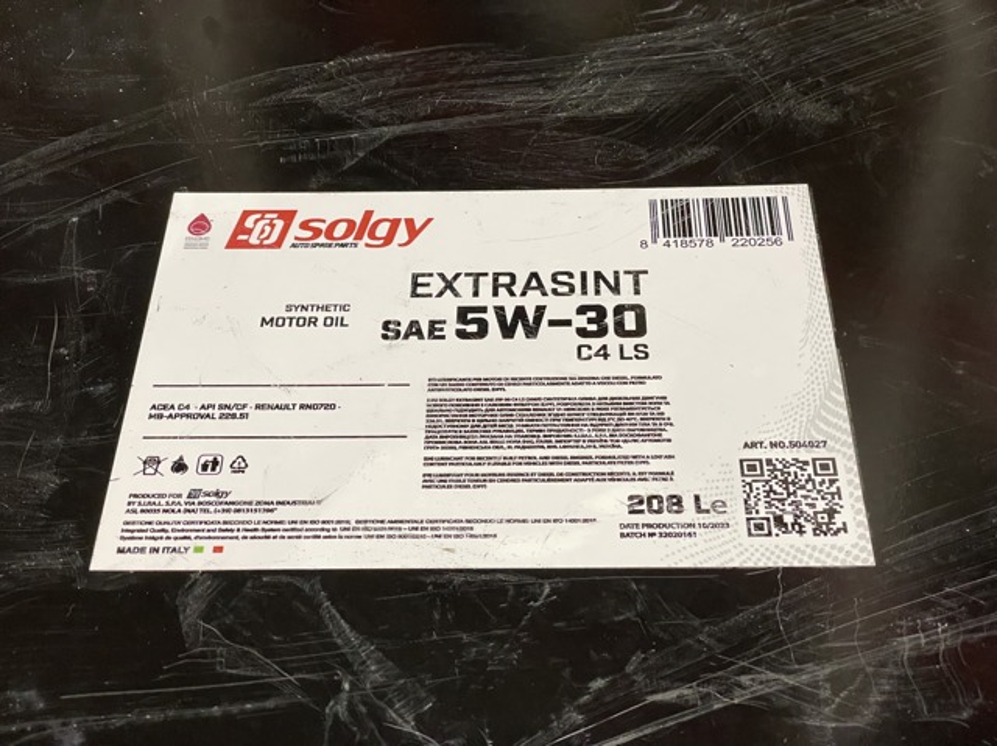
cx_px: 498
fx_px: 1497
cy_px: 373
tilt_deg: -48.9
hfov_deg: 36.8
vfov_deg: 28.0
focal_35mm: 52
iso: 200
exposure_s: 1/60
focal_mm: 6
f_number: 2
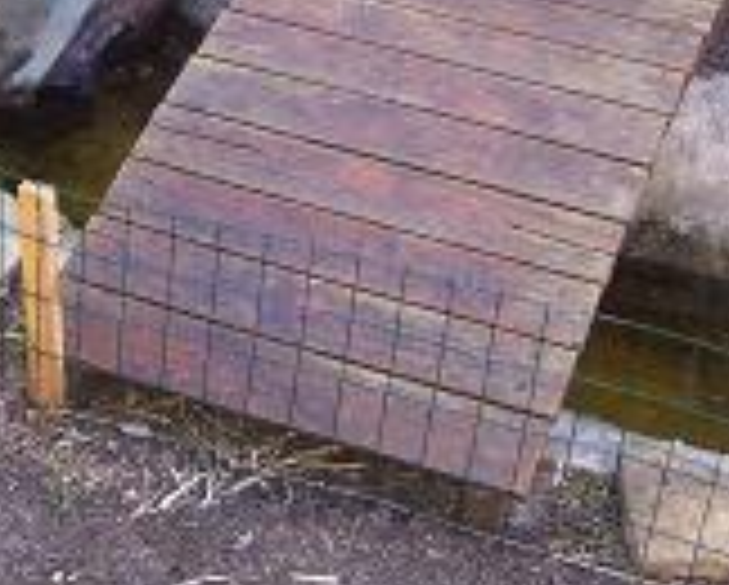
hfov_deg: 22.1
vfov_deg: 17.4
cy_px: -32
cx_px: 268
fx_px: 1858
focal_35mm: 86
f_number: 2.7
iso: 80
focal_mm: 6
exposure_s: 1/60
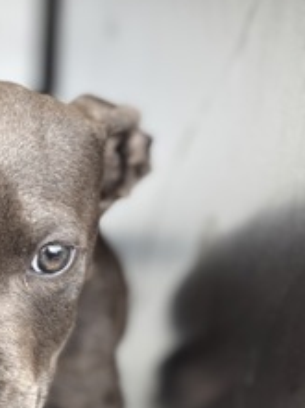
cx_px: -2
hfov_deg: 21.4
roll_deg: -2.9
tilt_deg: -19.8
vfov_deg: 28.6
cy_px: 343
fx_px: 778
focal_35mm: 66
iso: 40
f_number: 1.6
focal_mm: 5.96
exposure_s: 1/121
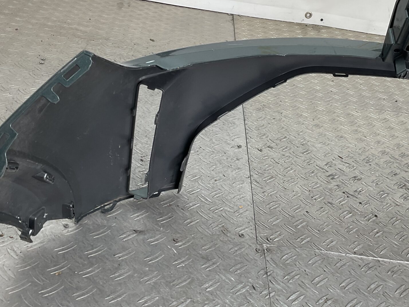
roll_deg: -13.4
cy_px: 161
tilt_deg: -31.2
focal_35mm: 52
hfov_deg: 36.8
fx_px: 614
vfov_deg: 28.0
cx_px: 225
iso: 16
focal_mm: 3
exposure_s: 1/120
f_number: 1.8
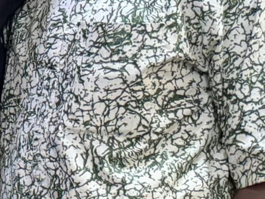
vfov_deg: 10.8
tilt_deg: -11.8
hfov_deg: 11.2
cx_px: -450
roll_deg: +0.3
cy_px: 225
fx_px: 1033
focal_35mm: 135
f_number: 1.78
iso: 640
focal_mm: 6.76
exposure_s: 1/60
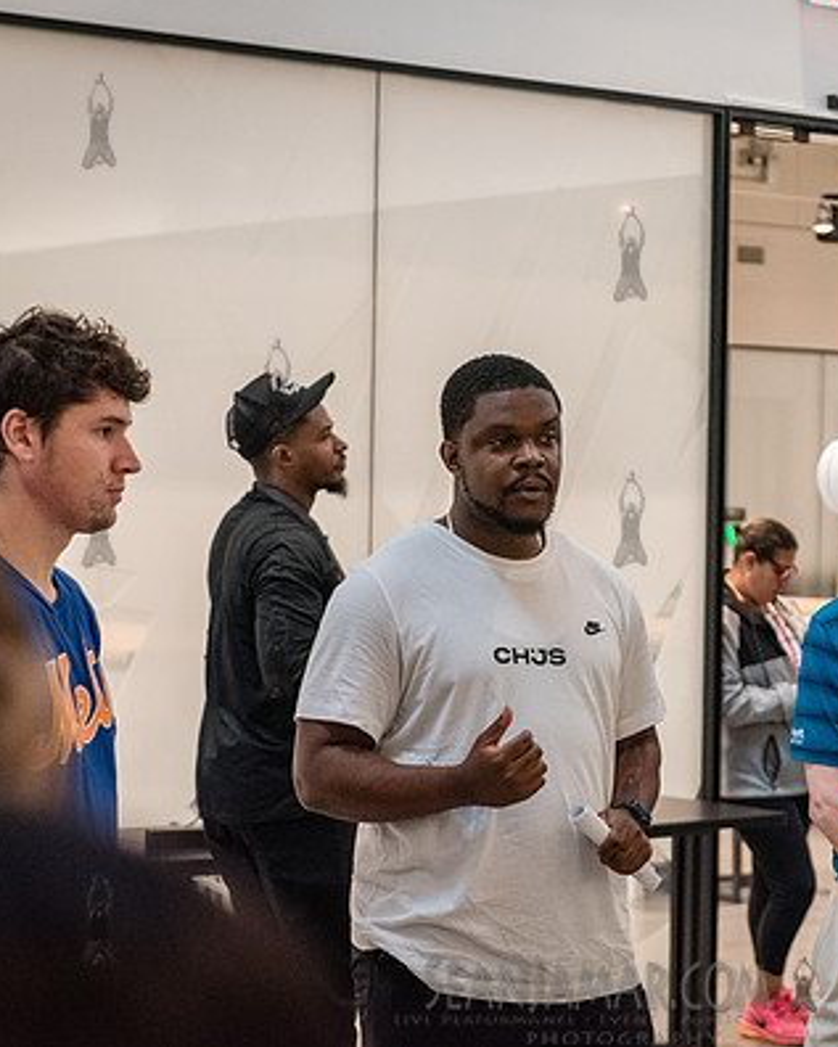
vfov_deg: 19.2
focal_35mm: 100
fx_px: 3099
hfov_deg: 15.3
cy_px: 518
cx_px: 659
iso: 6400
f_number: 3.5
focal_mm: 70
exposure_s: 1/320
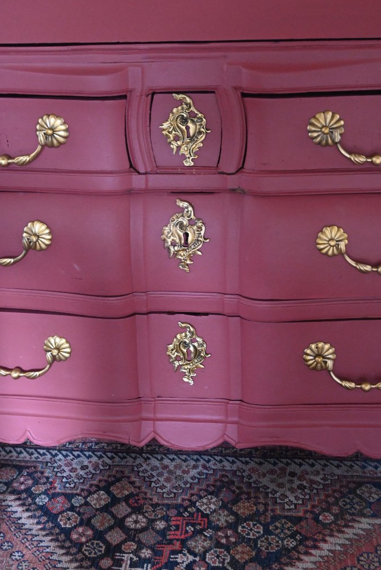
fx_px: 877
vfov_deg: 36.0
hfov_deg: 24.5
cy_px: 259
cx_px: 199
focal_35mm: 55
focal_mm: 31.5
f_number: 4
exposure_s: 1/60
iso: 3200
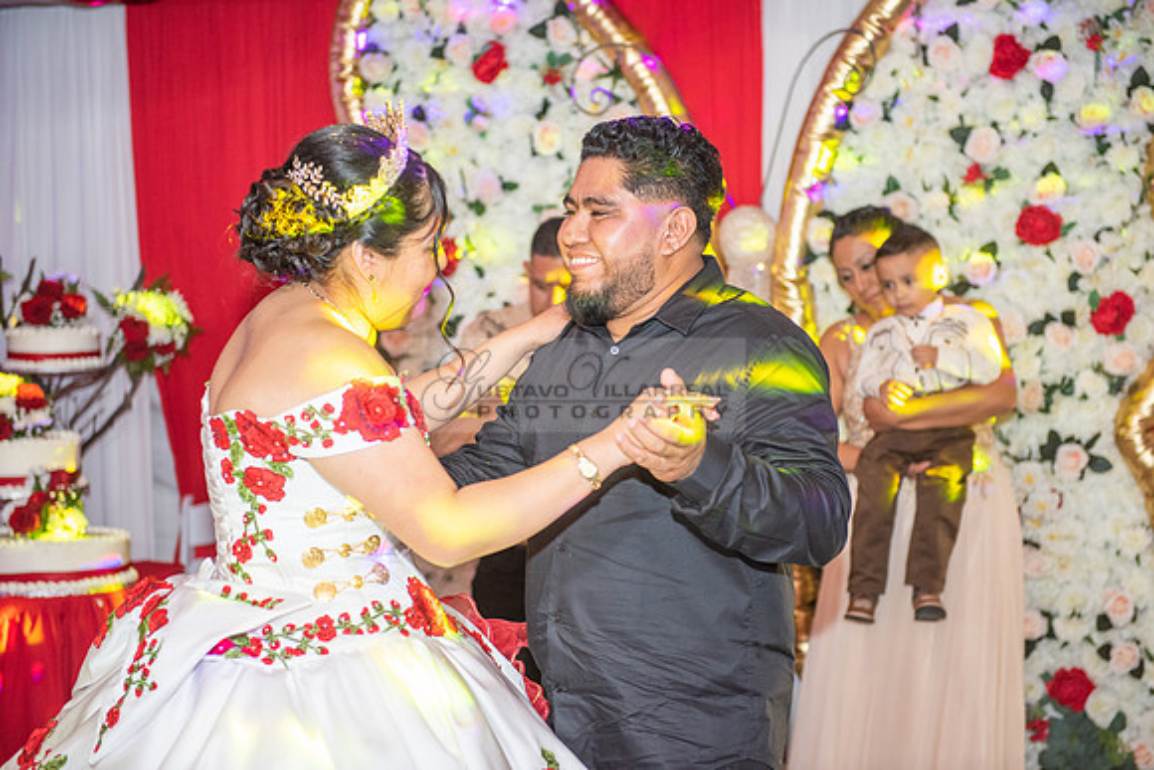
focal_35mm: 70
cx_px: 577
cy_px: 385
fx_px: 2244
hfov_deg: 28.8
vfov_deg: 19.5
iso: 800
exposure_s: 1/160
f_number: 3.2
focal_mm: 70
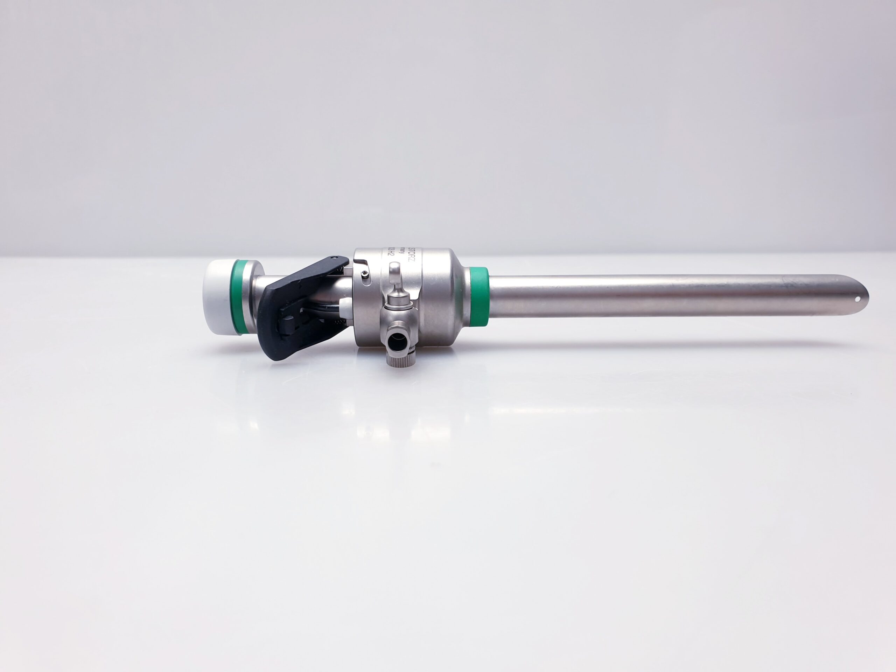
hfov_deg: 67.3
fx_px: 673
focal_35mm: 26
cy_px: 336
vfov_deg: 53.1
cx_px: 448
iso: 64
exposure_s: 1/100
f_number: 2.4
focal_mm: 4.3
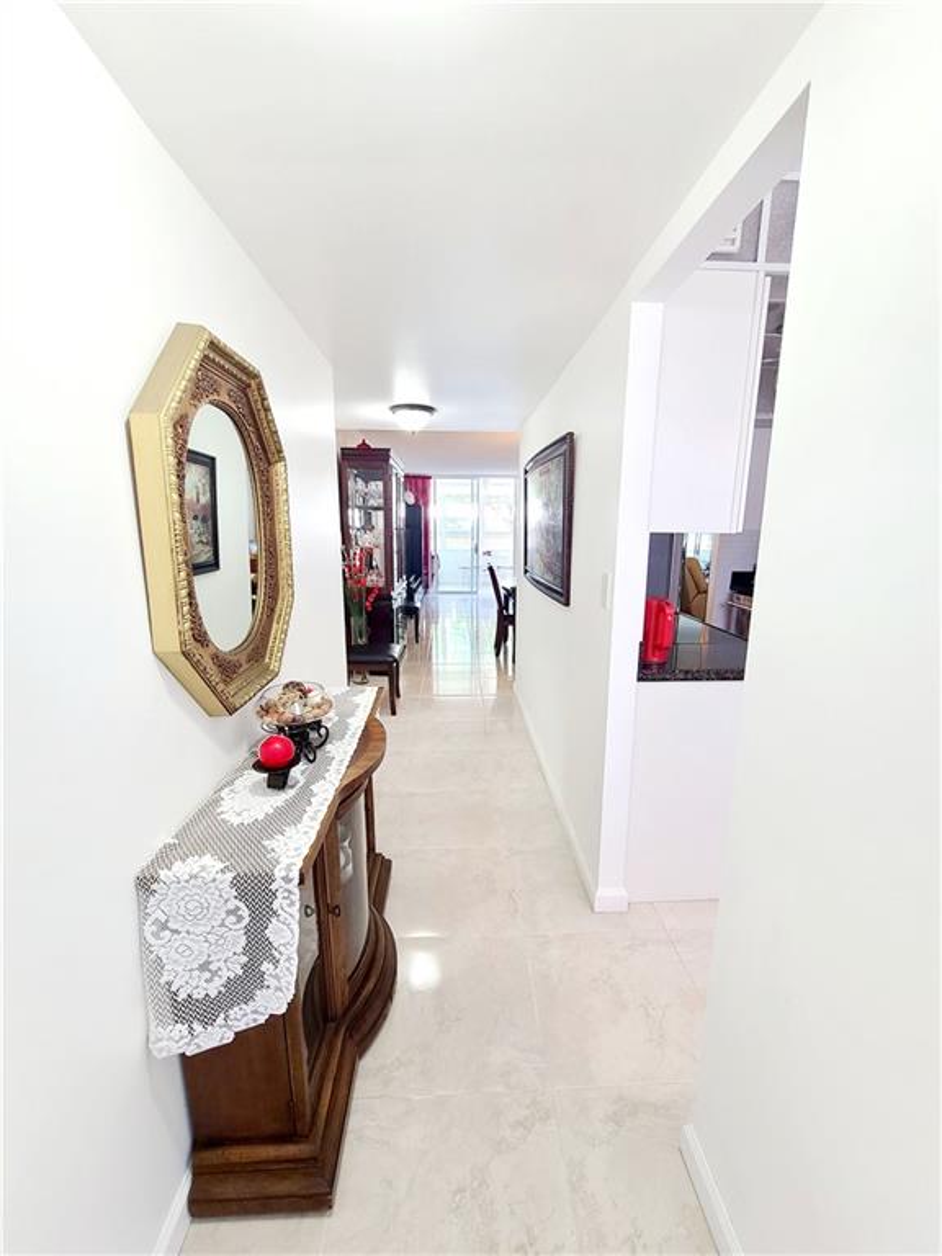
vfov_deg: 106.2
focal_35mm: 13
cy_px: 628
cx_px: 471
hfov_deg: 89.9
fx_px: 472
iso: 200
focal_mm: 2.2
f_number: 2.2
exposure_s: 1/60.2
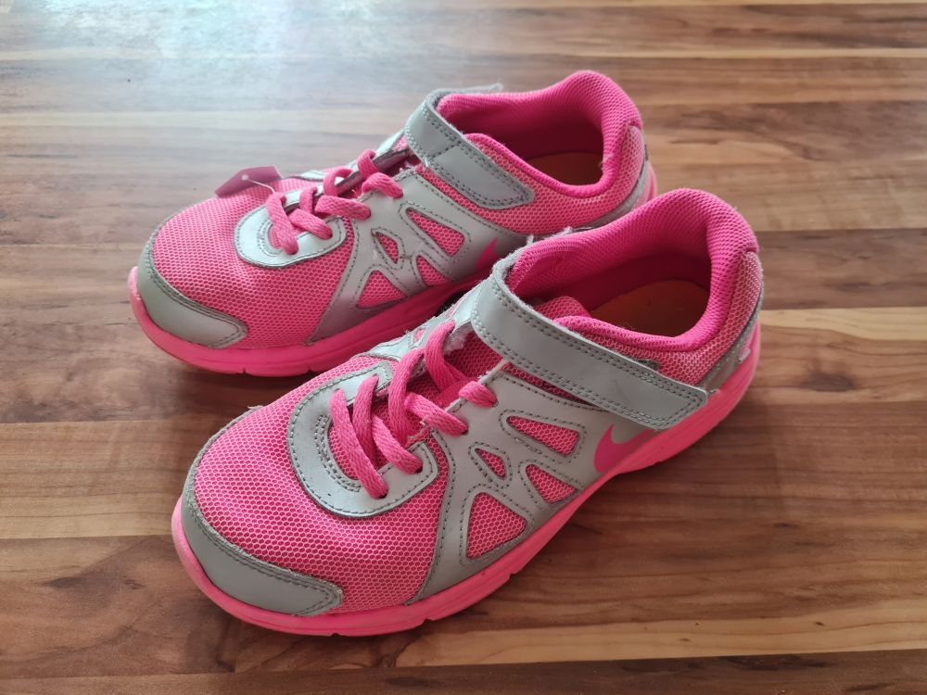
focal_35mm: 26
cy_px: 348
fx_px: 696
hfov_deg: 67.3
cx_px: 464
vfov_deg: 53.1
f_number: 1.8
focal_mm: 5.4
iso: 250
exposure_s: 1/50
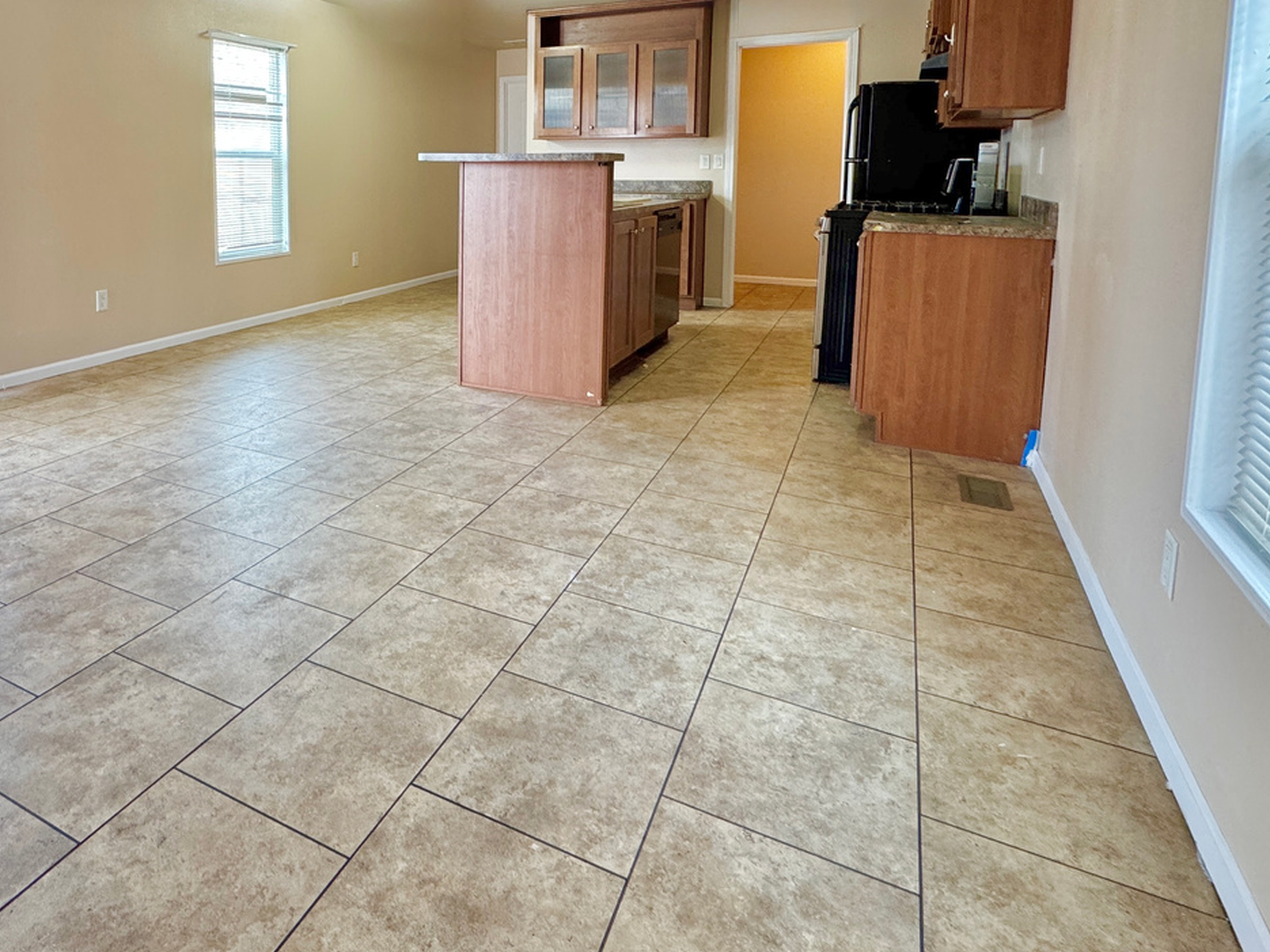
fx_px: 844
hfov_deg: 71.5
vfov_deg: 56.1
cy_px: 242
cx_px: 410
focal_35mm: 23
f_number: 2.2
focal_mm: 2.22
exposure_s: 1/60
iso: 200
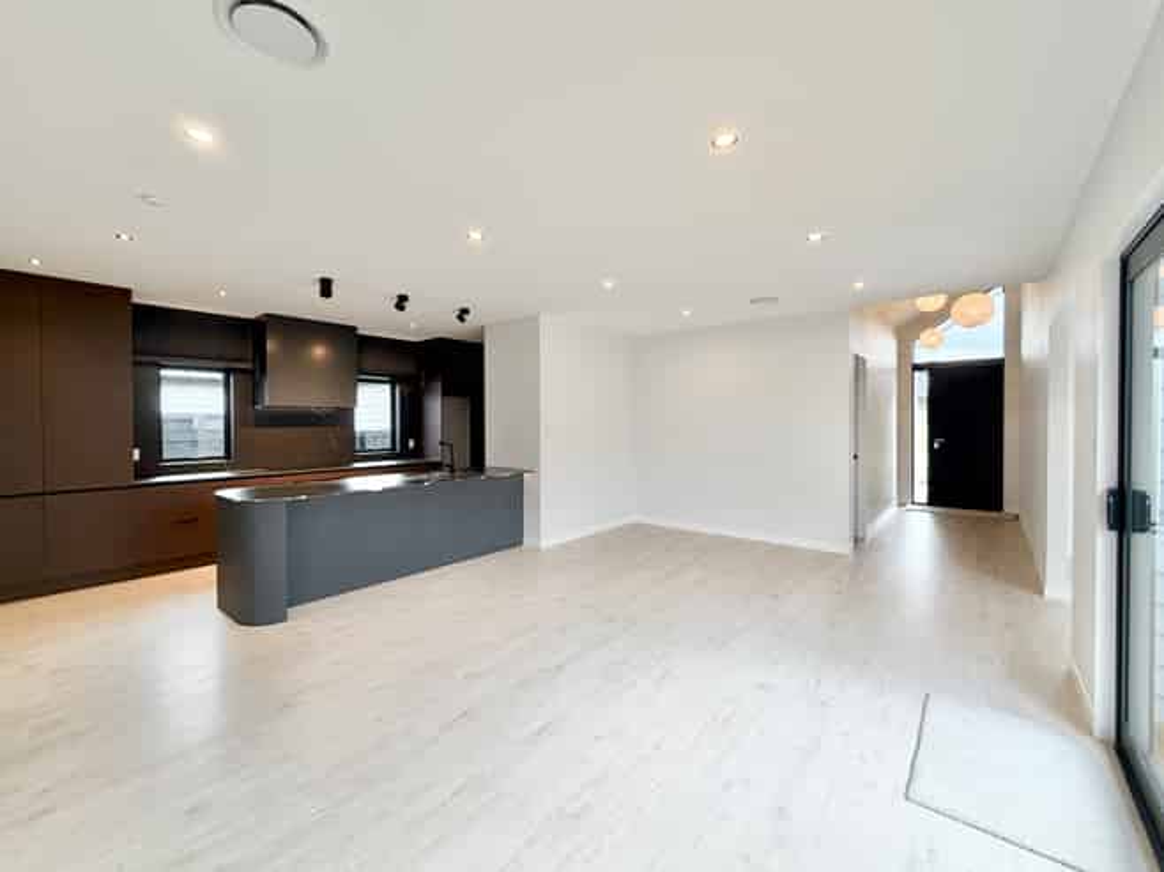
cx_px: 582
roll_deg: +0.8
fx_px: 471
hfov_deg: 102.1
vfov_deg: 85.6
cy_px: 436
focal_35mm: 14
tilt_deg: -1.5
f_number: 2.2
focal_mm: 2.22
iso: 40
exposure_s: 1/100
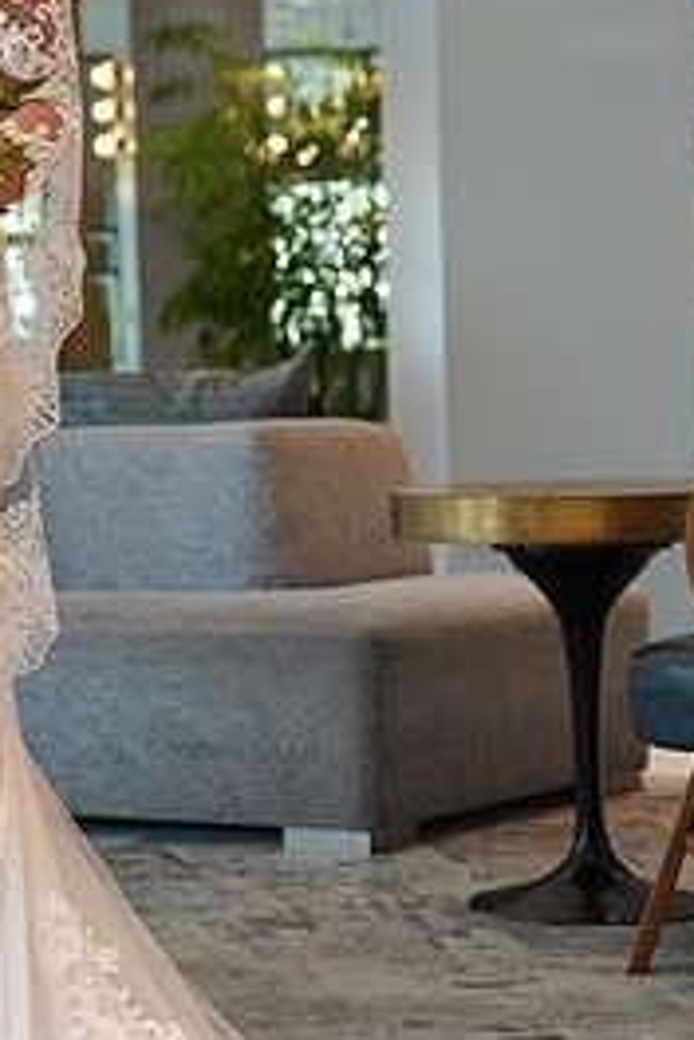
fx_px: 3499
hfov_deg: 11.3
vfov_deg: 16.9
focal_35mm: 121
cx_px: 93
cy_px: 394
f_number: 3.2
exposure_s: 1/125
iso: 1000
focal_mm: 55
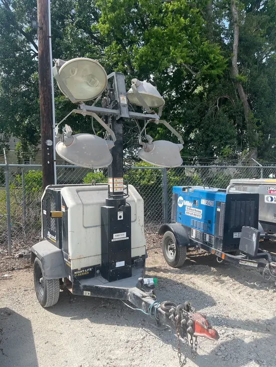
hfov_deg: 53.1
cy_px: 184
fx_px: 276
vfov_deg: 67.3
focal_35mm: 26
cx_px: 138
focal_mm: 5.1
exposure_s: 1/2309
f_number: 1.6
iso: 50
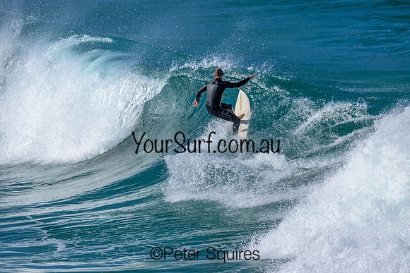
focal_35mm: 800
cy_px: 136
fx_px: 9113
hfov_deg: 2.6
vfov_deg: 1.7
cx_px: 205
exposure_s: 1/2000
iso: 250
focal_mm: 800
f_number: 6.3
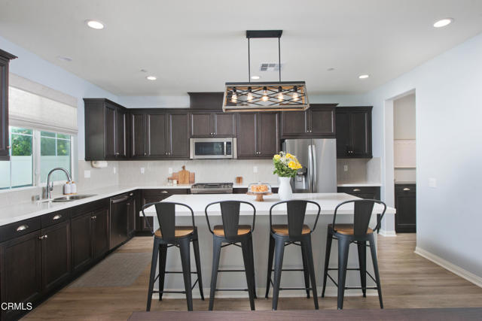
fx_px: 281
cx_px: 241
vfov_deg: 59.5
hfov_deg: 81.2
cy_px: 160
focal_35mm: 21
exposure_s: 1/200
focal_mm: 21
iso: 400
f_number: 8
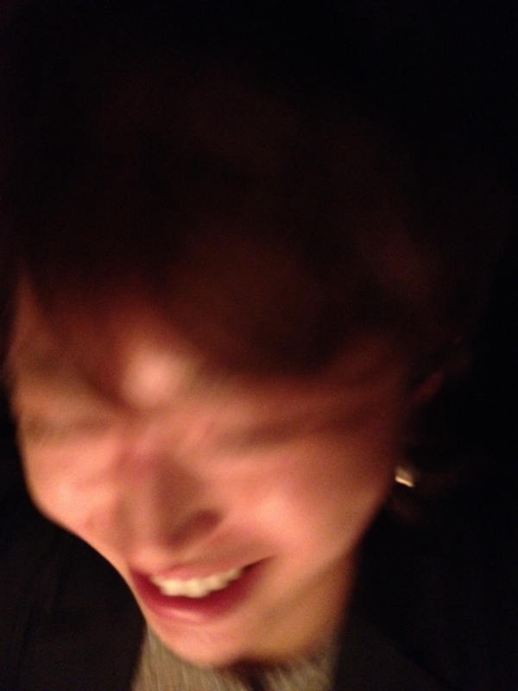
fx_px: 698
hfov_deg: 40.7
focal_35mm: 35
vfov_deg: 52.6
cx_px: 259
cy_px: 346
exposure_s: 1/15
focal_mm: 4.28
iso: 800
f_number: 2.4
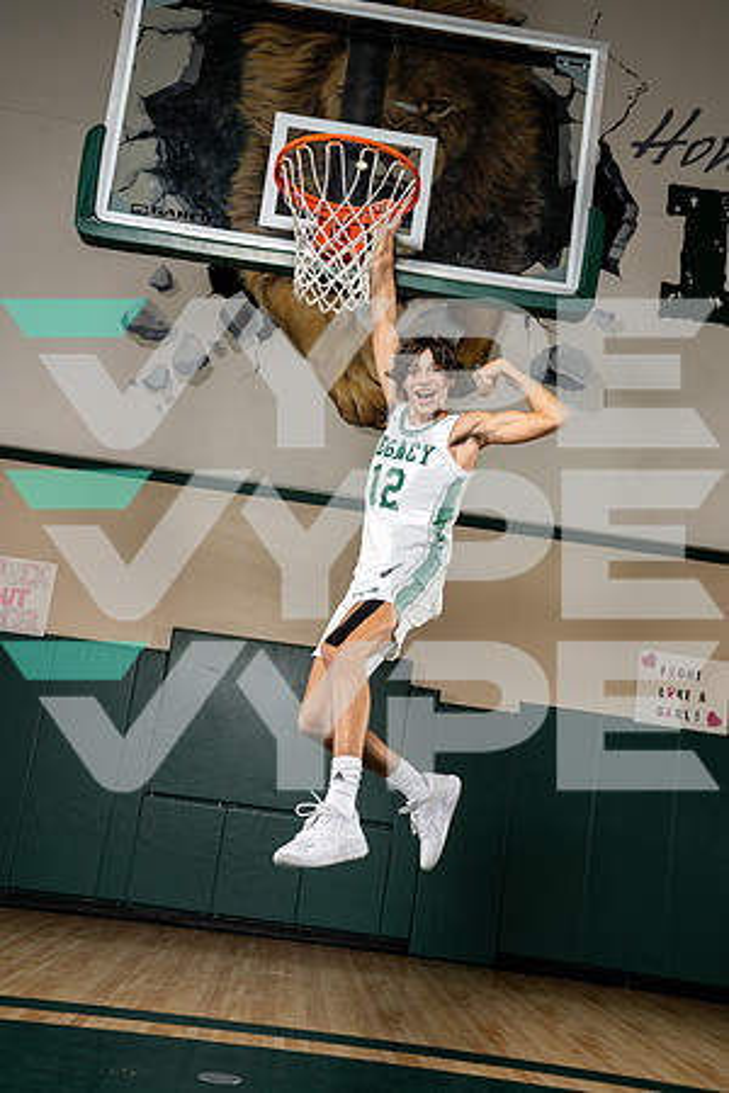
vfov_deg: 48.5
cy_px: 546
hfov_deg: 33.4
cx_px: 364
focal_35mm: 40
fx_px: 1215
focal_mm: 40
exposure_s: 1/250
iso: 320
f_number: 6.3
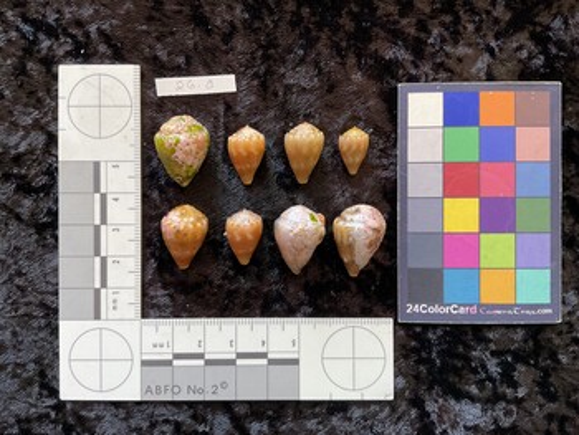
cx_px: 290
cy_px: 218
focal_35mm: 29
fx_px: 485
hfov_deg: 61.6
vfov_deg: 48.3
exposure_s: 1/60
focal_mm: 3
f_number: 1.8
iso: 64
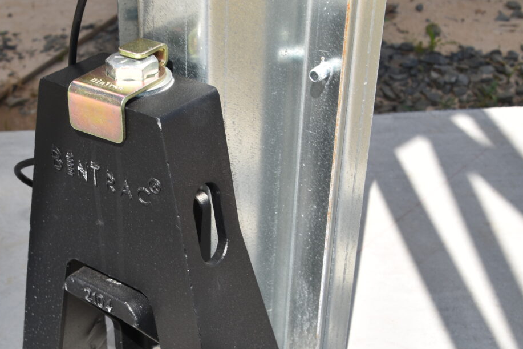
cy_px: 292
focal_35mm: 68
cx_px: 165
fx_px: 985
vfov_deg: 19.8
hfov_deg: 29.5
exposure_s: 1/200
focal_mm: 27
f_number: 13
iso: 100
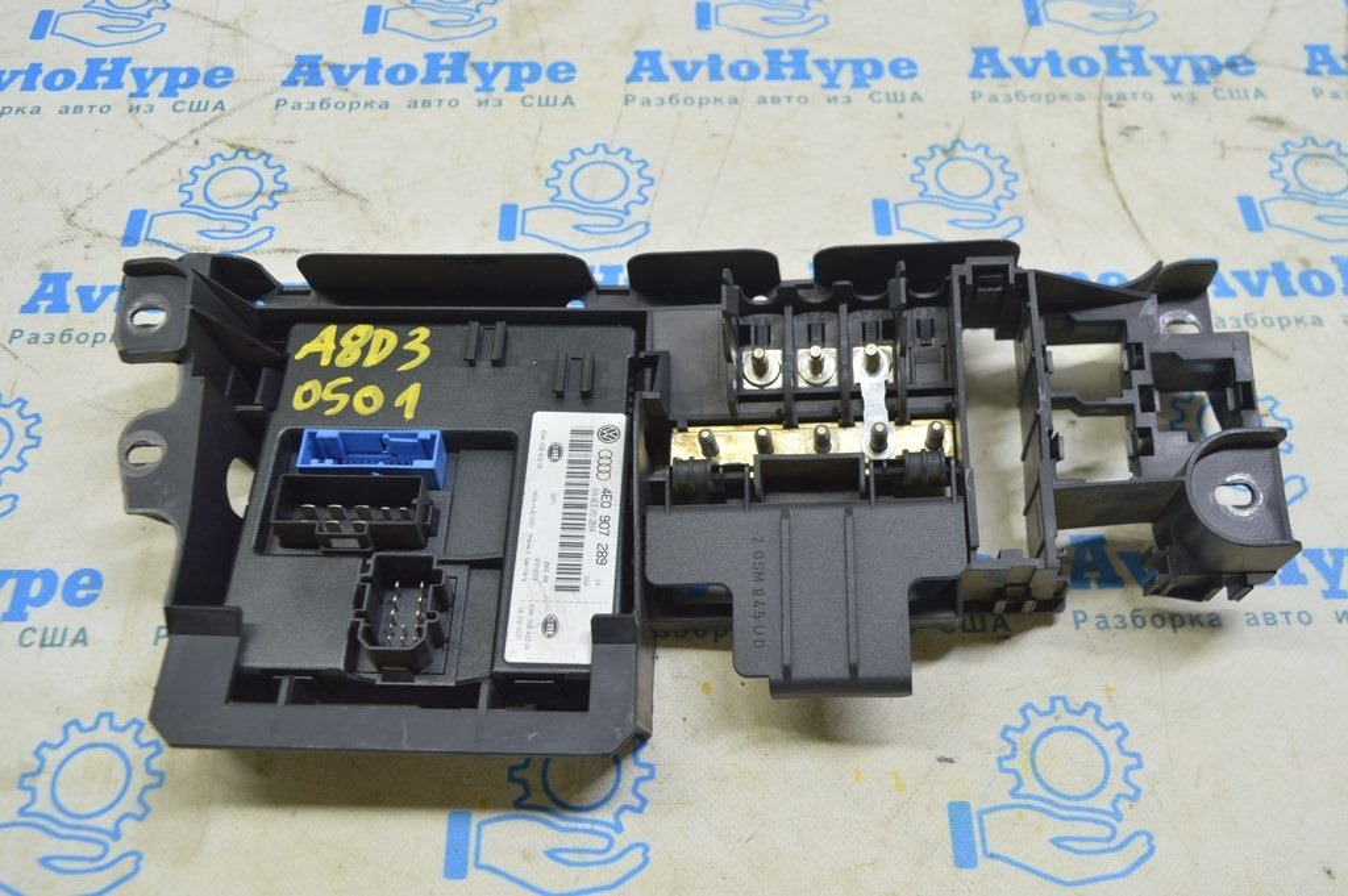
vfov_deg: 36.8
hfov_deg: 53.2
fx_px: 1347
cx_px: 674
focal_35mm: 36
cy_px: 448
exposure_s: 1/20
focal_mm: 24
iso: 400
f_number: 5.6
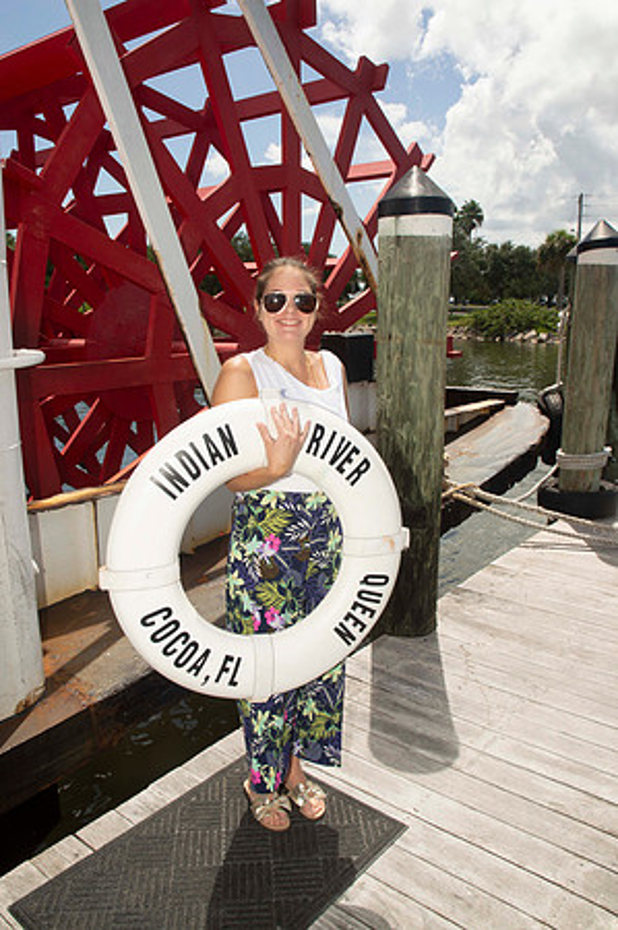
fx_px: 697
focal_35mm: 27
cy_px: 465
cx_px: 309
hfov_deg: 47.8
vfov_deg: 67.4
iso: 100
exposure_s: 1/200
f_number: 10
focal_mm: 18
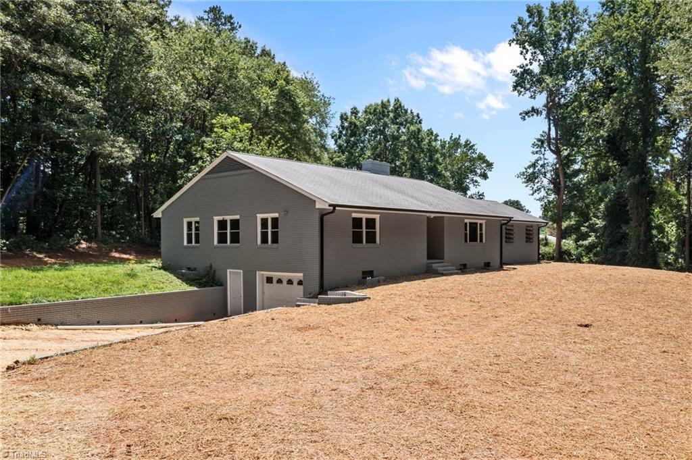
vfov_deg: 46.3
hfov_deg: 65.5
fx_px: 538
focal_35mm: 28
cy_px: 230
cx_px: 346
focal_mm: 10.26
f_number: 6.3
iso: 100
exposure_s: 1/320
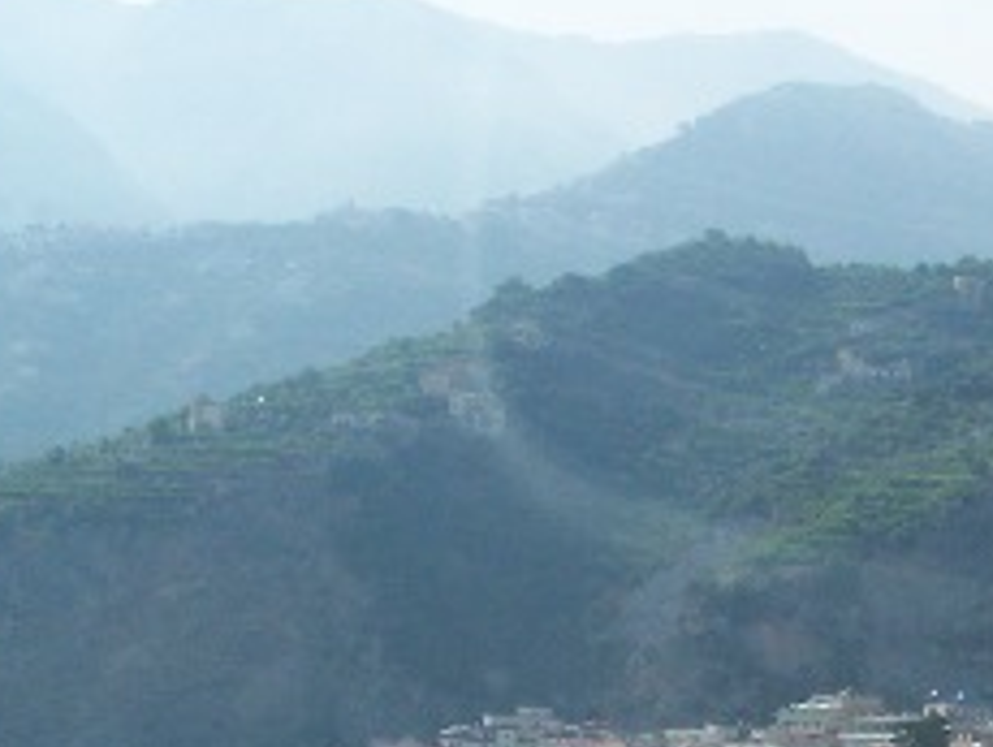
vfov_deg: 11.1
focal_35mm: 132
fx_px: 3791
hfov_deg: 14.6
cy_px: 825
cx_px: 1110
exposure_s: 1/700
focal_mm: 8
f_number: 4.8
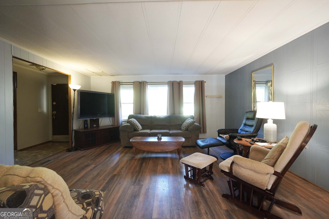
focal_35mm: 15
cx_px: 164
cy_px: 110
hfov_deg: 100.4
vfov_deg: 77.3
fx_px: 137
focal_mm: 10
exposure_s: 1/8
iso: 400
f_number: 4.5
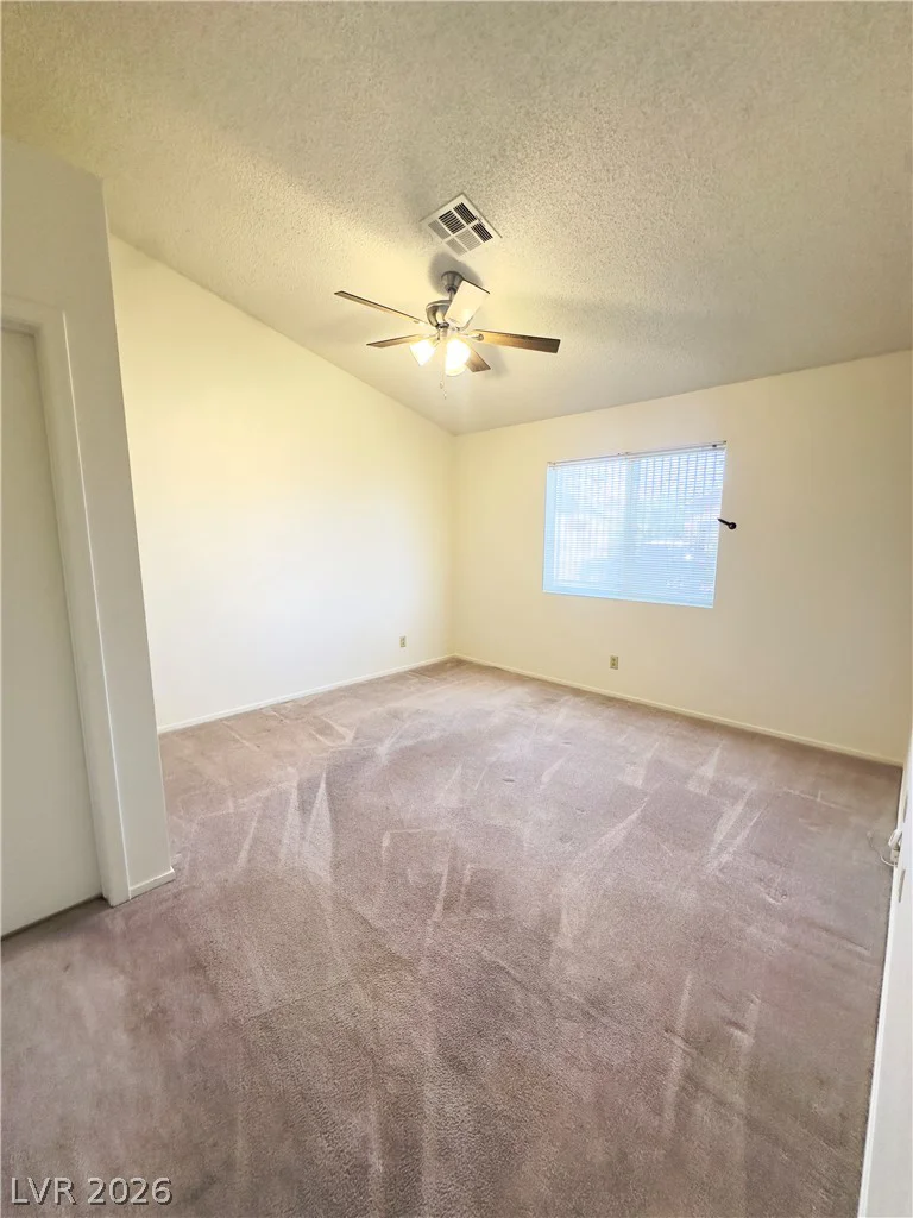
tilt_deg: -8.8
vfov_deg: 102.1
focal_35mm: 14
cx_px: 456
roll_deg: -1.2
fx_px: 492
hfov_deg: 85.7
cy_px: 609
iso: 160
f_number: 2.2
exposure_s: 1/60
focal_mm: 2.22
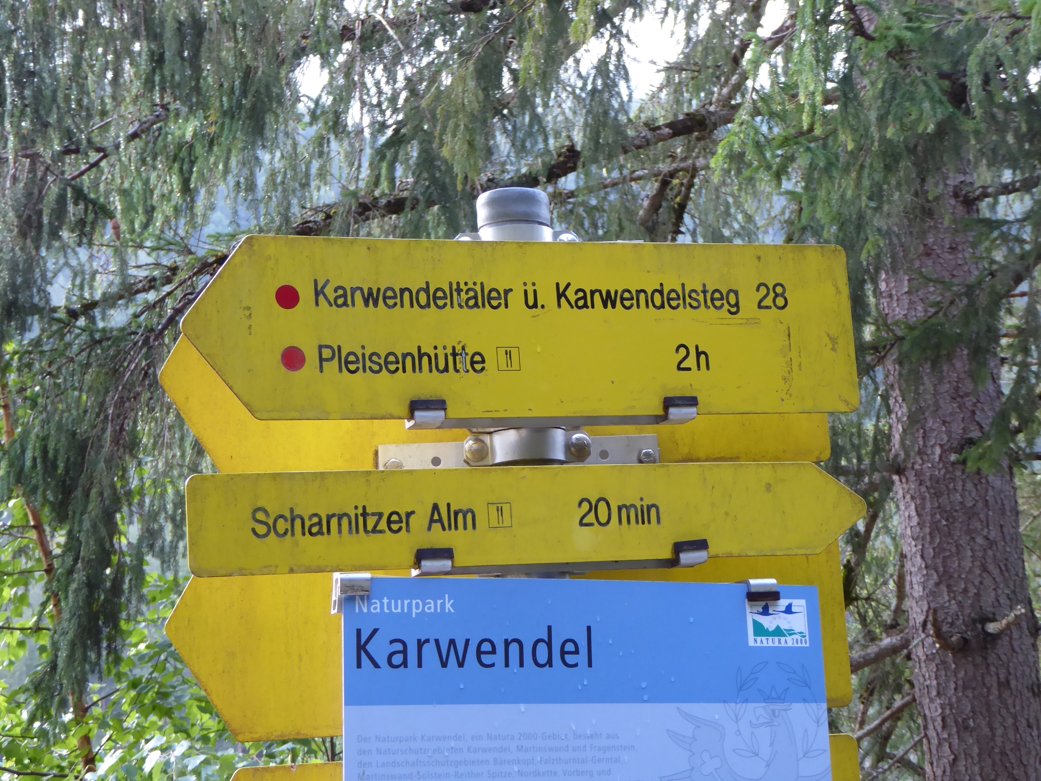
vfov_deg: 18.7
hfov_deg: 24.7
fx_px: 2376
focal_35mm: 79
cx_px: 520
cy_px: 390
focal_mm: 13.2
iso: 320
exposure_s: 1/60
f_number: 4.6
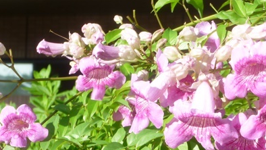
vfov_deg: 10.5
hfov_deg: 18.5
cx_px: 201
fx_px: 811
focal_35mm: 115
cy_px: 121
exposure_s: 1/200
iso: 80
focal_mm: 11.6
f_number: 4.8
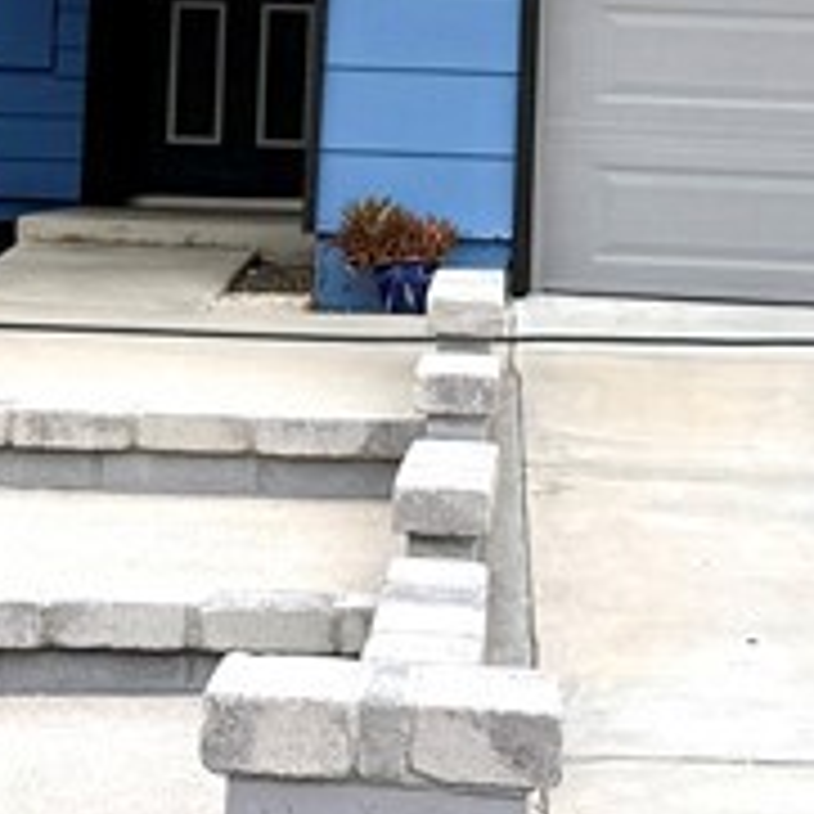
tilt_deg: +5.0
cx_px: 400
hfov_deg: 14.5
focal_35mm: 120
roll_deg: -1.8
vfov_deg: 13.9
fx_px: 3193
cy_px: -259
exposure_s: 1/121
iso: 80
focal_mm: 6.76
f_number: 1.78
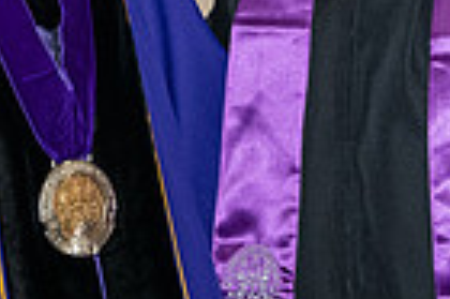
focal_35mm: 290
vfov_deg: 4.7
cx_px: 106
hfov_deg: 7.1
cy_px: -63
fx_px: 3621
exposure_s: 1/200
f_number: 5.6
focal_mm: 70
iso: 2500
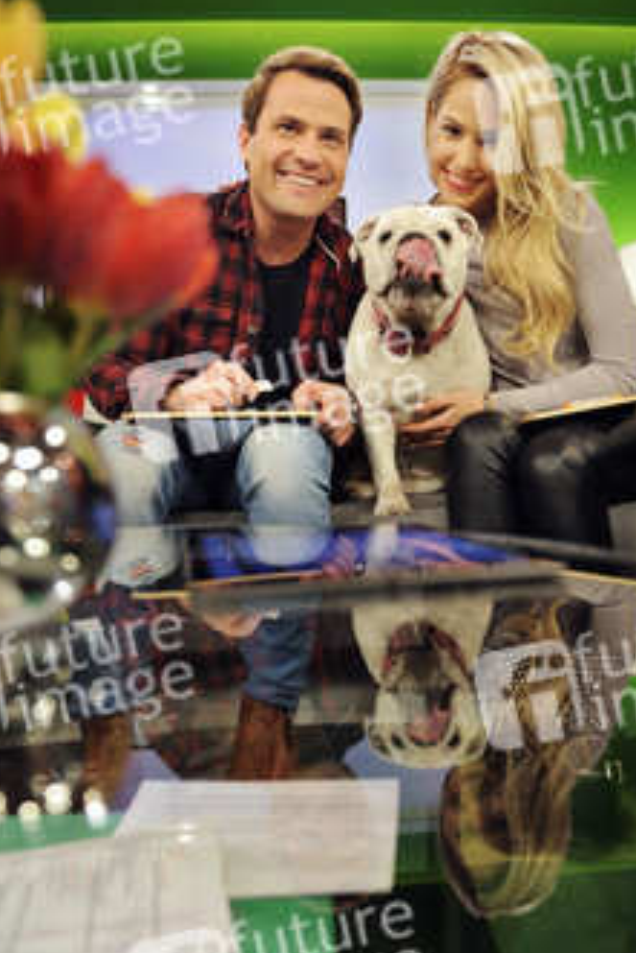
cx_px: 361
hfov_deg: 44.9
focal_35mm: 29
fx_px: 768
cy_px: 538
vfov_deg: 63.4
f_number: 2.8
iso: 800
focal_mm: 24
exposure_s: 1/160
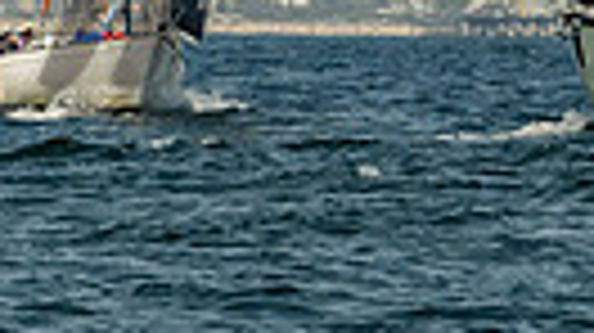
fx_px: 11127
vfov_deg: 1.7
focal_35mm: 707
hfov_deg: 3.1
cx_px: -133
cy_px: -496
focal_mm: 105
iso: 320
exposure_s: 1/1600
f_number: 6.3
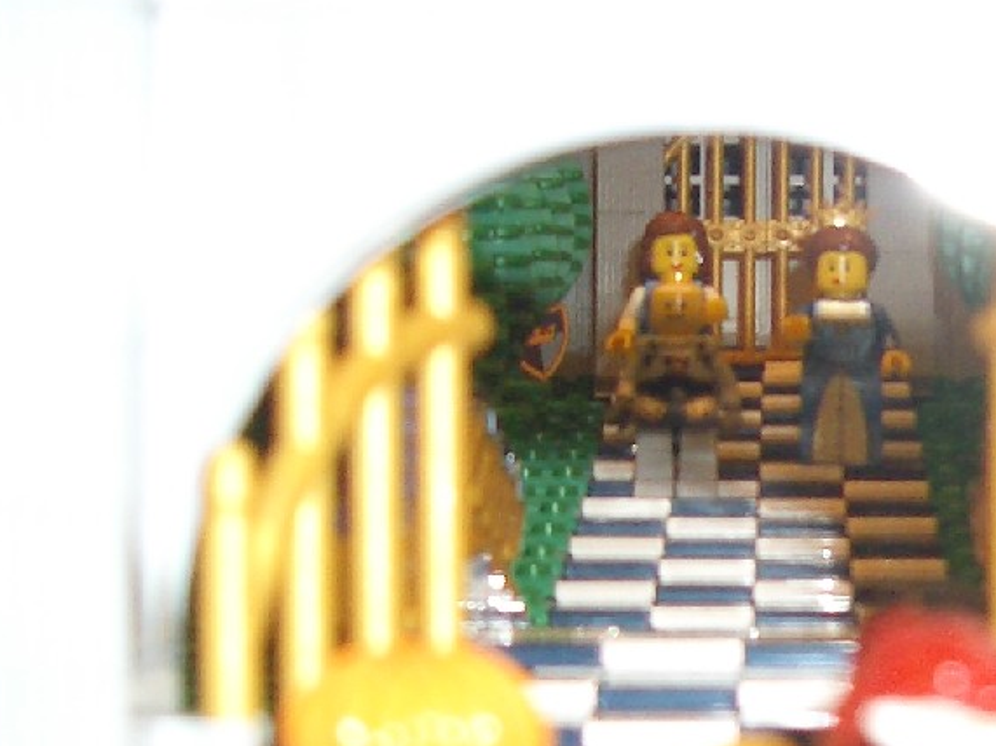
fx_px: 3049
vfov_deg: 13.9
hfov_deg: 18.2
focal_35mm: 106
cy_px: 554
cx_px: 923
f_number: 2.6
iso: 100
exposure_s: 1/60
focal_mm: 5.8
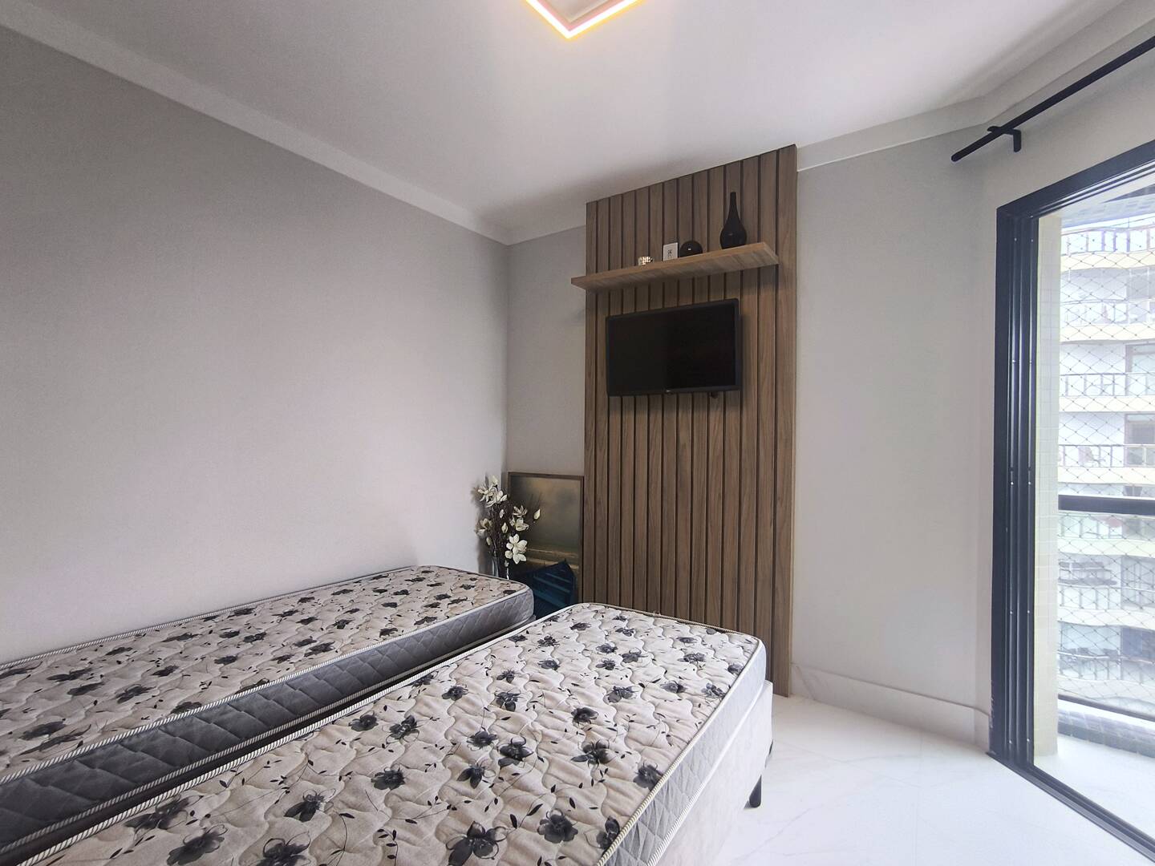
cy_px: 433
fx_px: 534
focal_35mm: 16
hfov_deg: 94.5
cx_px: 578
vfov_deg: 78.1
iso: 64
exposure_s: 1/60
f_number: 2.2
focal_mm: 1.65
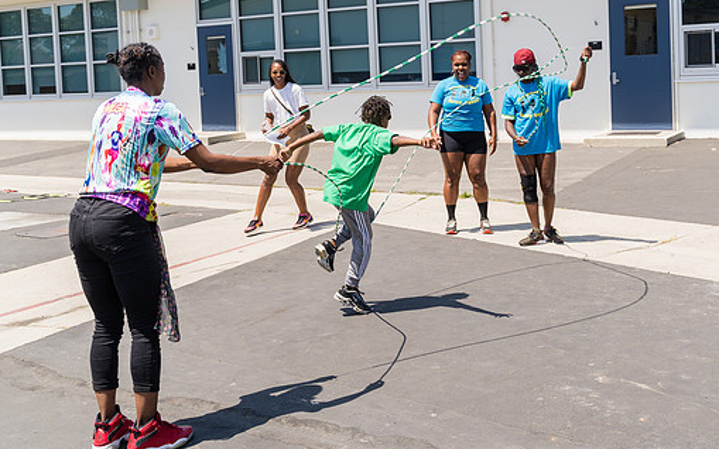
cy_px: 123
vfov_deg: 29.5
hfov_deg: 46.0
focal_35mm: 43
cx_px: 421
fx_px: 842
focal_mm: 28
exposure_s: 1/640
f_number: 4
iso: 100
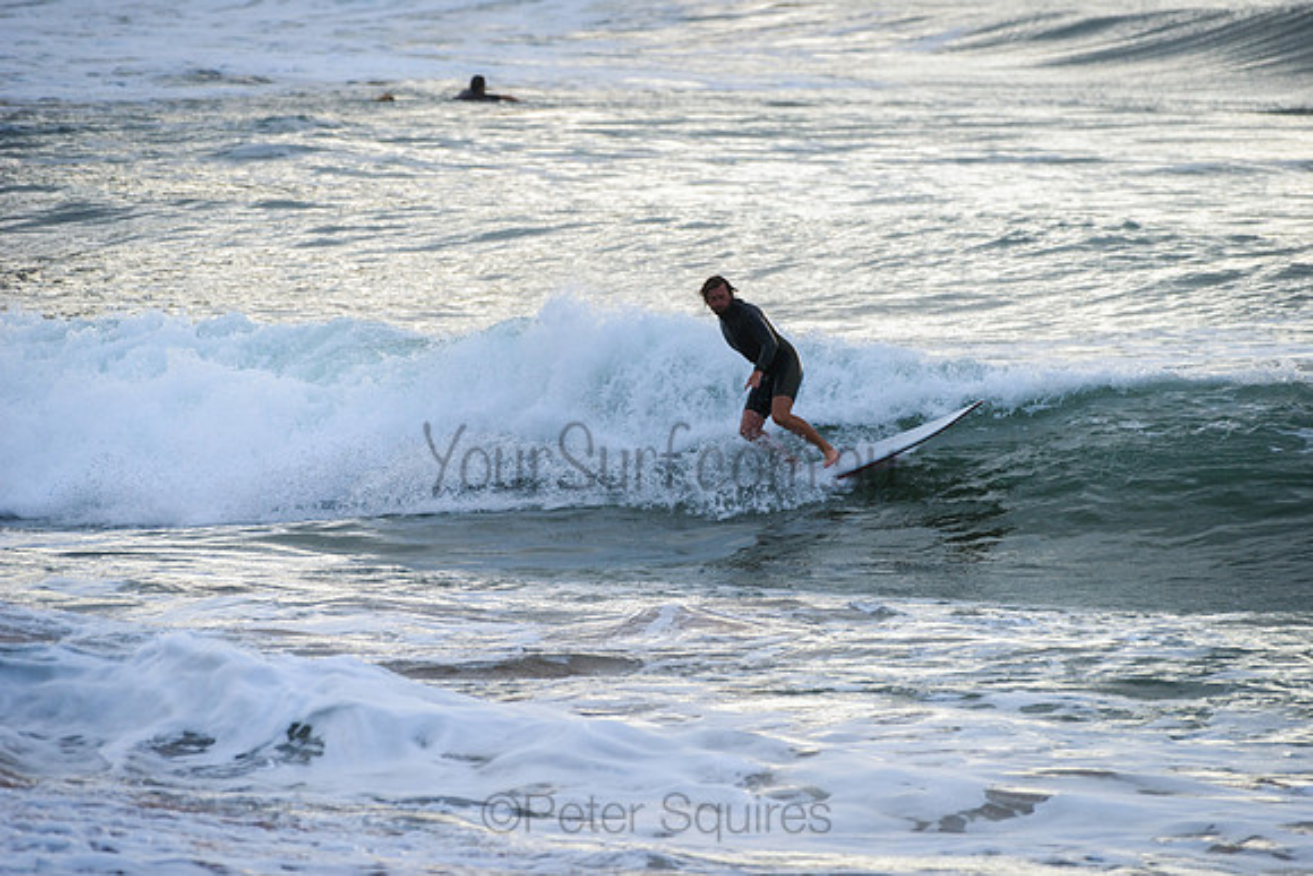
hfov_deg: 4.1
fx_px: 18342
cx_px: 656
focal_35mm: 503
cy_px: 438
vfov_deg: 2.7
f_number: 5.6
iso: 250
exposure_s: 1/1000
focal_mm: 500
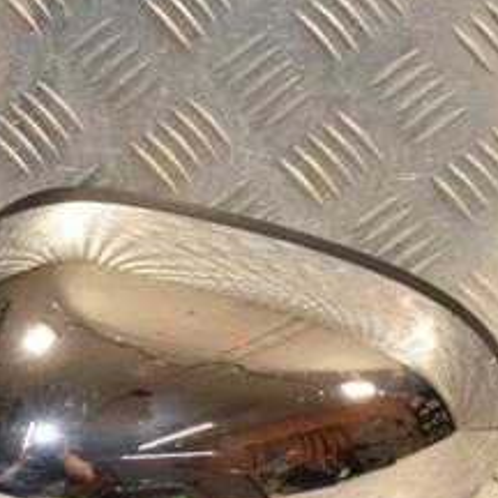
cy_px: 367
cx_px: 55
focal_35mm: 177
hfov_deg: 9.8
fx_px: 2881
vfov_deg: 9.9
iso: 800
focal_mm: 50
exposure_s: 1/200
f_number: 9
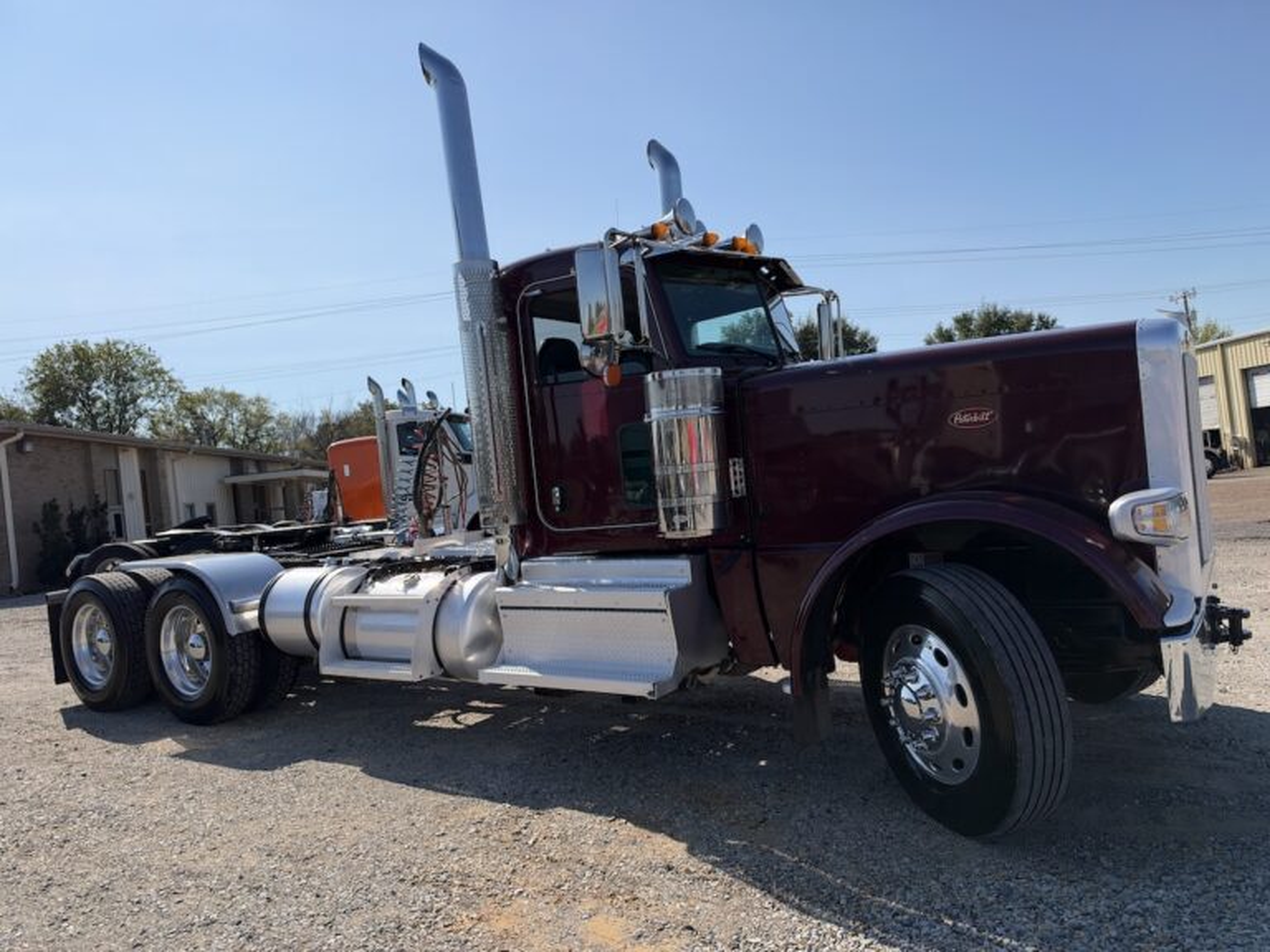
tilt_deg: -0.1
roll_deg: +6.1
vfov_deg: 56.8
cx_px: 635
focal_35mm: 24
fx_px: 881
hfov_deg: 71.6
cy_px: 476
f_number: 1.8
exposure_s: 1/5587
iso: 64
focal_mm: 6.93
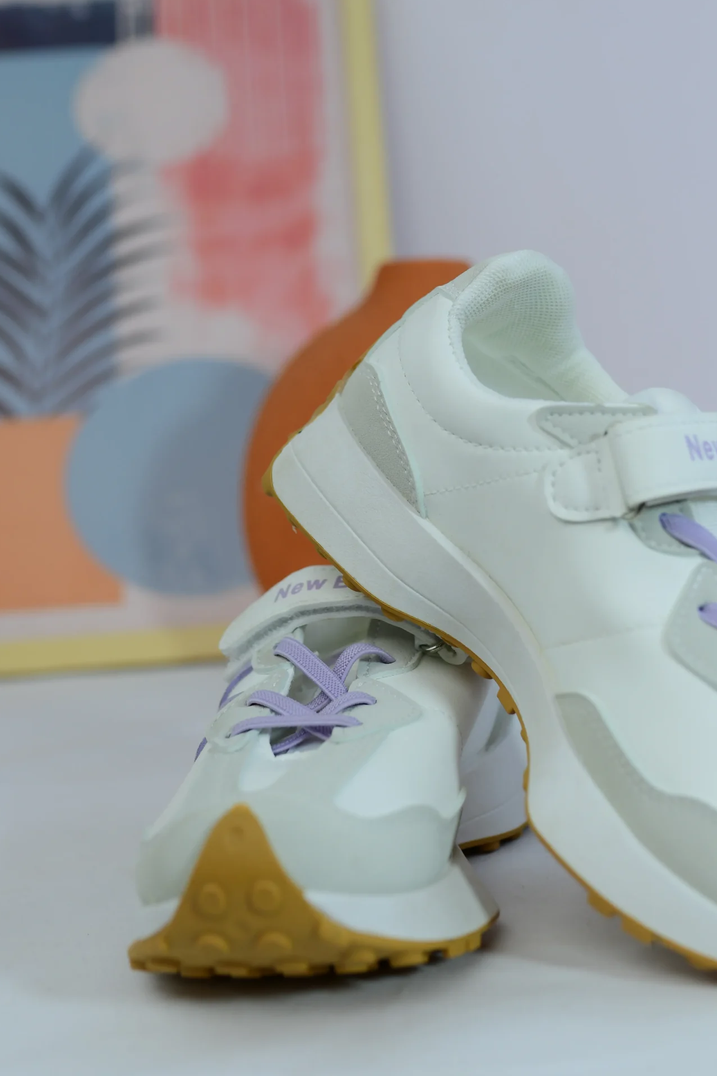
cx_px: 470
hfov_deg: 24.1
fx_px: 1674
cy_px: 404
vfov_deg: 35.5
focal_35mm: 56
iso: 320
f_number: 3.5
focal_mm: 35
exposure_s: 1/160
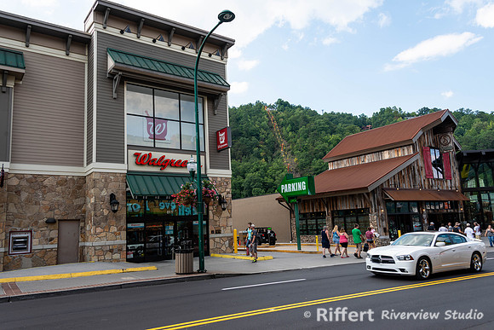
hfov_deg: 65.5
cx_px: 247
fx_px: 384
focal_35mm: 28
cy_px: 165
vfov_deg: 46.4
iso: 100
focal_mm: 28
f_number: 7.1
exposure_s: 1/100
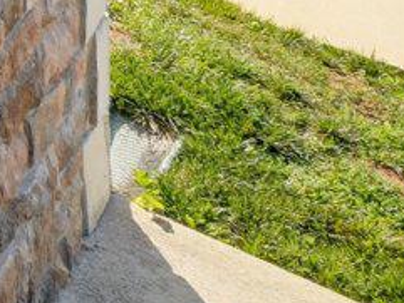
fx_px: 1144
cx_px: -728
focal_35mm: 98
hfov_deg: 12.2
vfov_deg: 10.4
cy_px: -625
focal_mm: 12
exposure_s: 1/50
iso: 100
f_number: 8
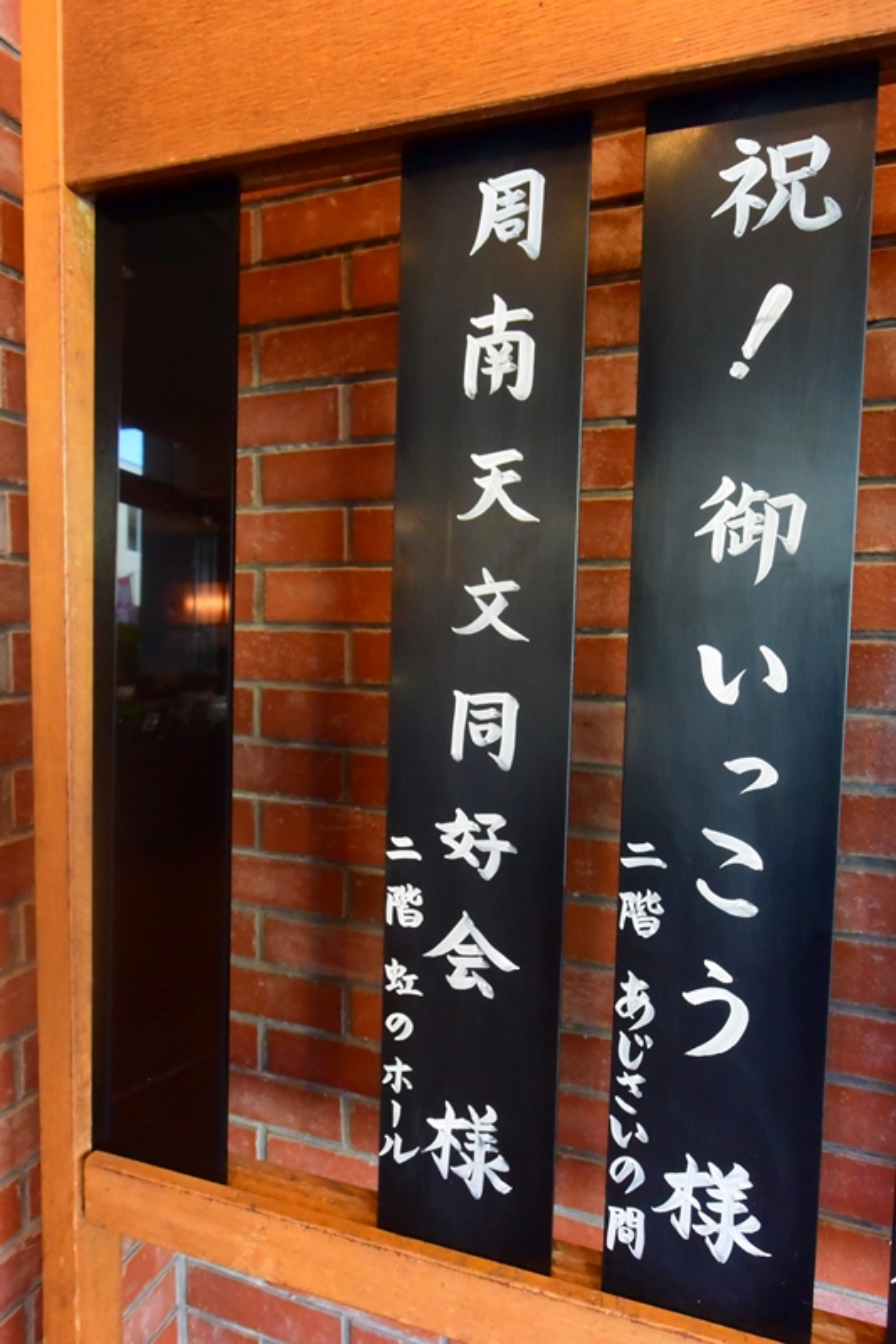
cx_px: 448
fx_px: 784
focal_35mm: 21
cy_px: 672
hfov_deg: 59.5
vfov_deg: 81.2
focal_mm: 7.9
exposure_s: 1/30
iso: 2000
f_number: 4
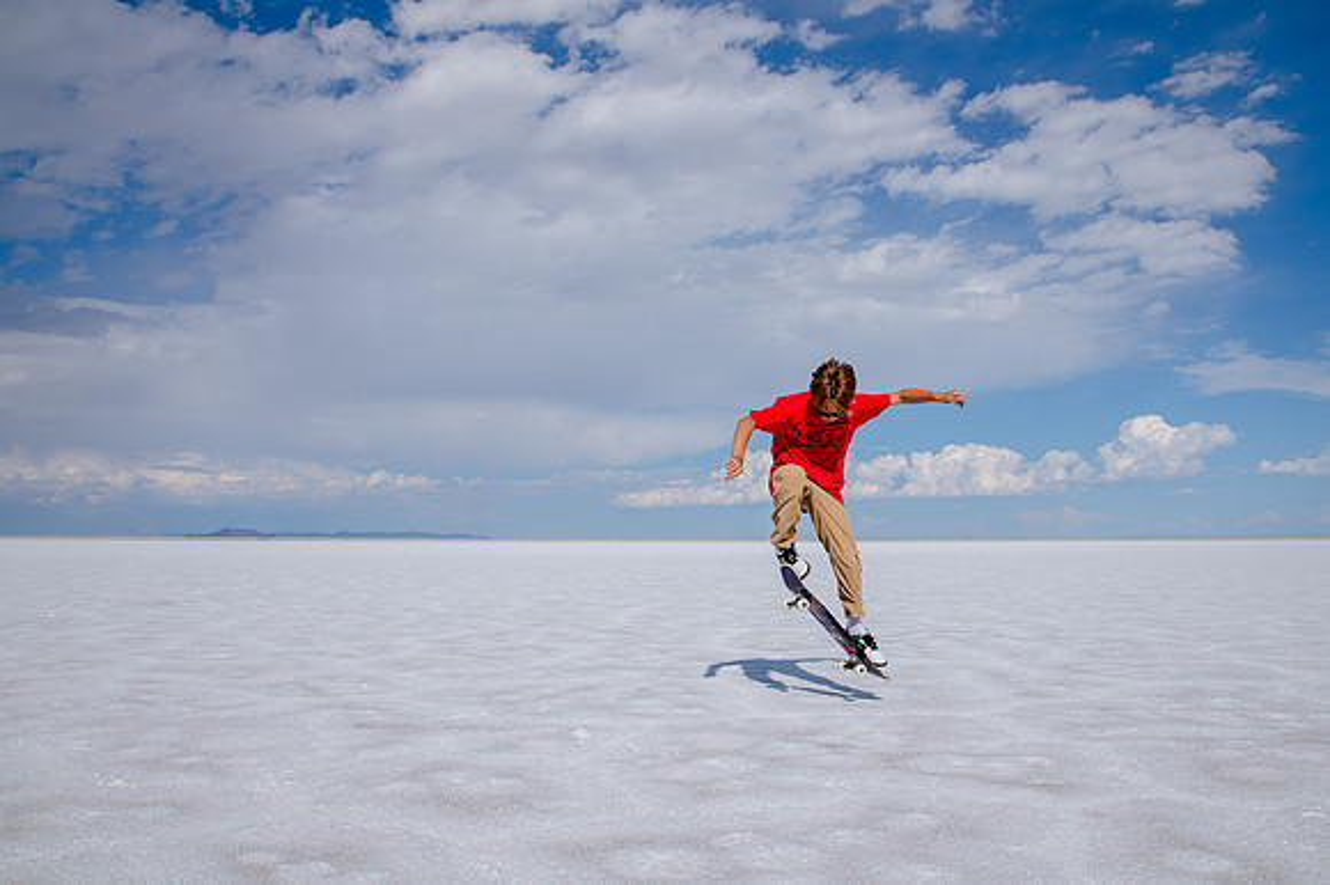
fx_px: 1111
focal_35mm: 30
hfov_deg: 61.8
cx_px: 691
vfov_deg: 43.4
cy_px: 432
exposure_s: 1/1250
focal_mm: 27
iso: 250
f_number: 10
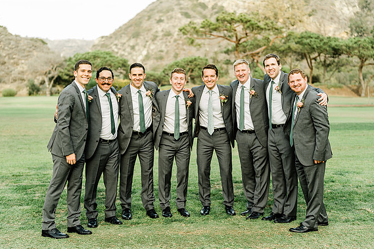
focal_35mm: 51
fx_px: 530
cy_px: 125
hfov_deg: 38.9
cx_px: 188
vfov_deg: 26.5
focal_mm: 50
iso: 80
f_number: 2
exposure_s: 1/250
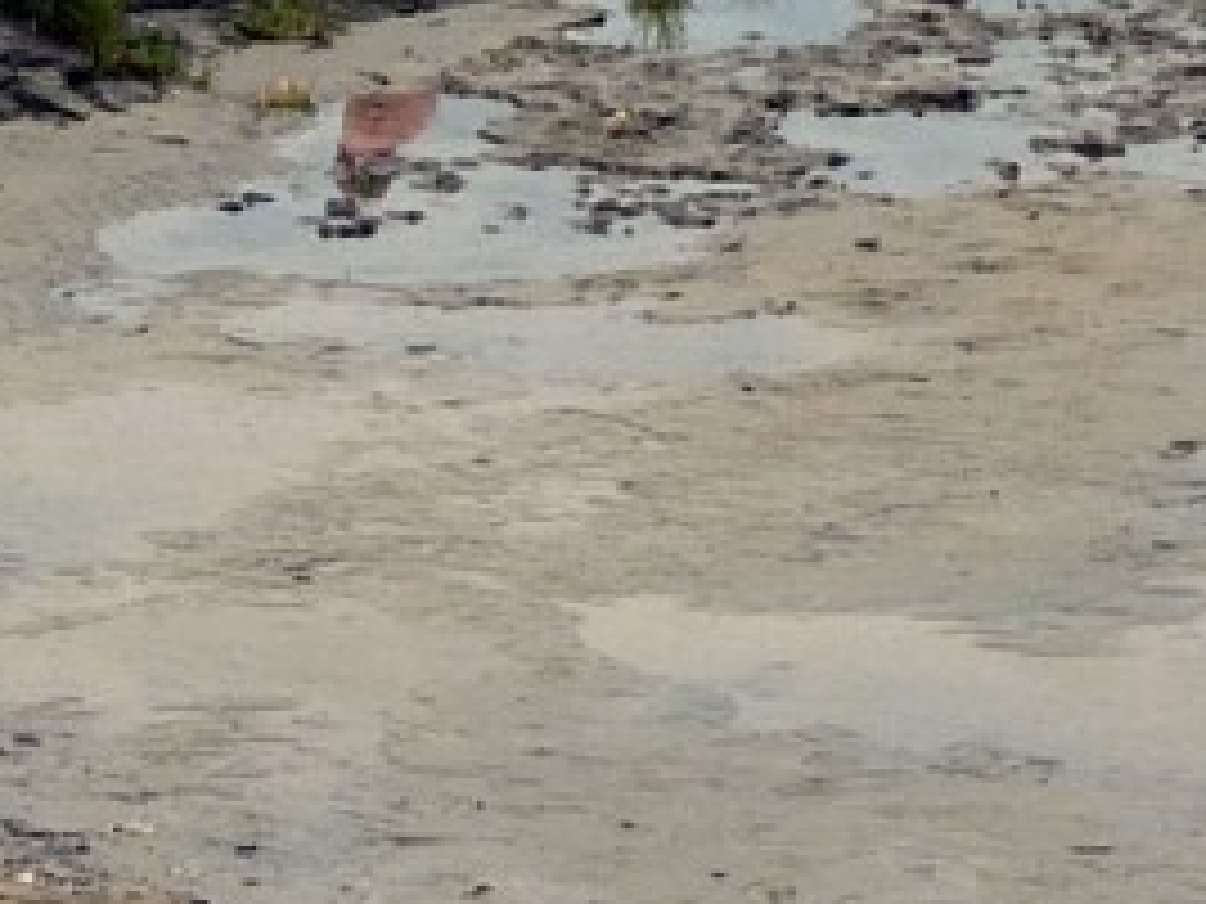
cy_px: 175
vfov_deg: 9.0
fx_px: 5748
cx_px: -32
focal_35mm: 165
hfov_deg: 11.8
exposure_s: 1/640
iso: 100
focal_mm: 5.6
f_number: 3.6
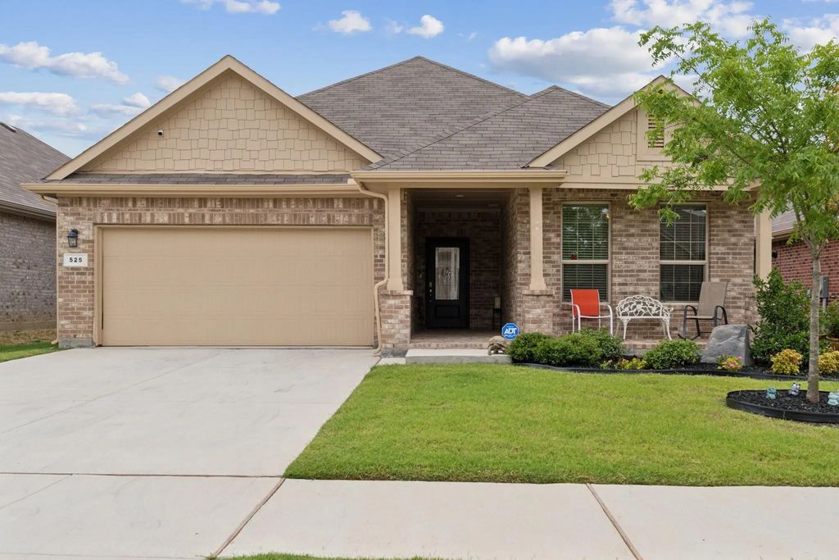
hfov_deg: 61.9
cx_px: 420
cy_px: 280
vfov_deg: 43.6
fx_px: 699
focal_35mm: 30
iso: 200
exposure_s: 1/200
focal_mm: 20
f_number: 8
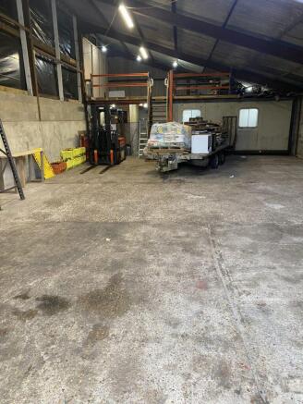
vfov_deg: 67.3
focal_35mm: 26
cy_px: 202
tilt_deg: -16.2
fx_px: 303
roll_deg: +0.9
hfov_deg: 53.1
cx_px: 152
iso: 160
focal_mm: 4.25
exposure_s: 1/50
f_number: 1.8
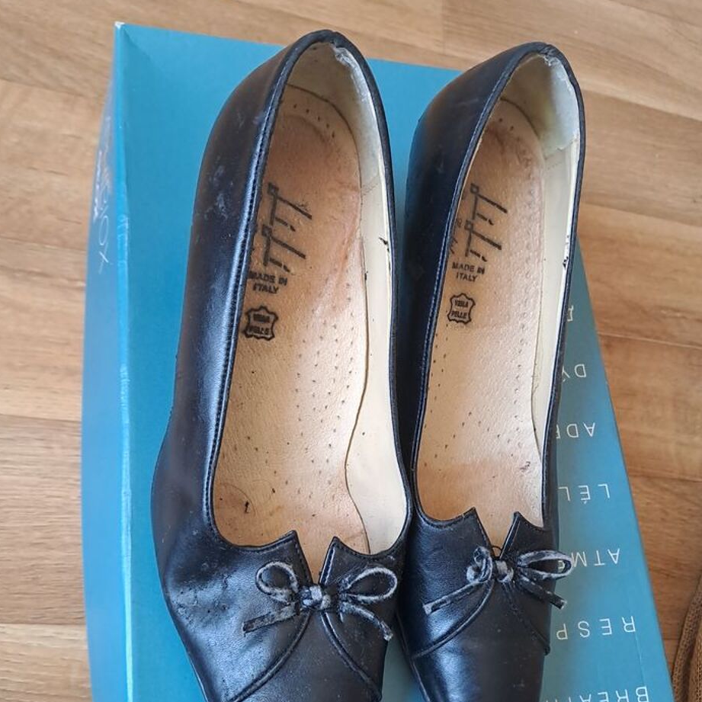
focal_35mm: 32
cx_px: 376
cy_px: 392
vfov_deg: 51.0
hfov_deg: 51.1
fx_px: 734
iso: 250
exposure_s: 1/50
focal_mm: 4.65
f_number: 1.8
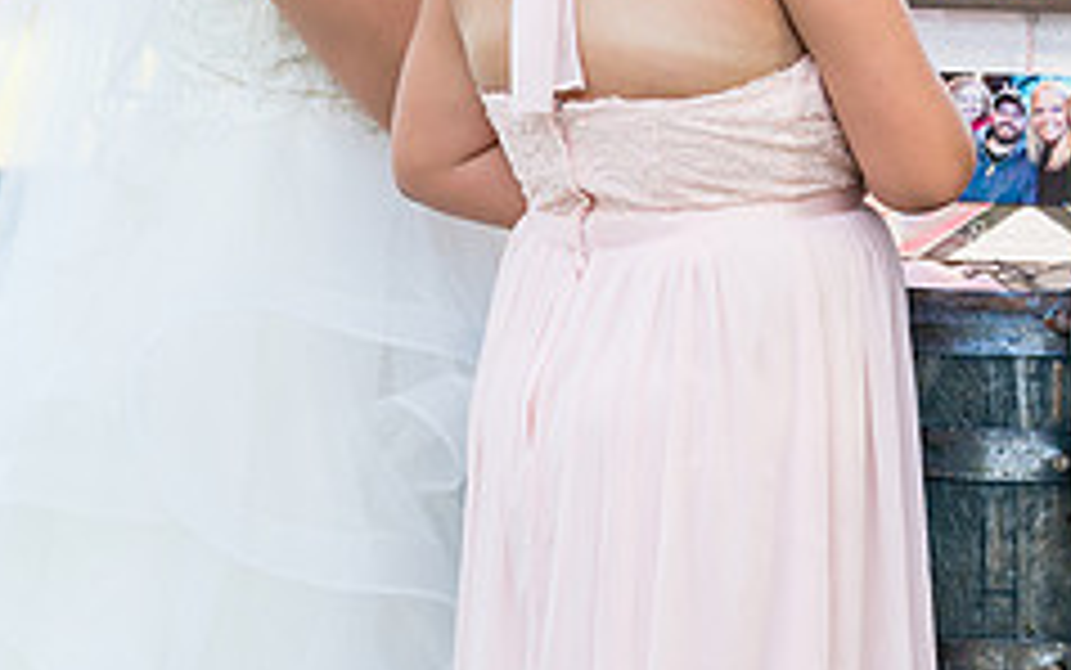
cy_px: -186
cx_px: 910
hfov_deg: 6.4
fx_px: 9520
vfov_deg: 4.0
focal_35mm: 326
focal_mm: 125
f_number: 5.6
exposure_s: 1/160
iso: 100
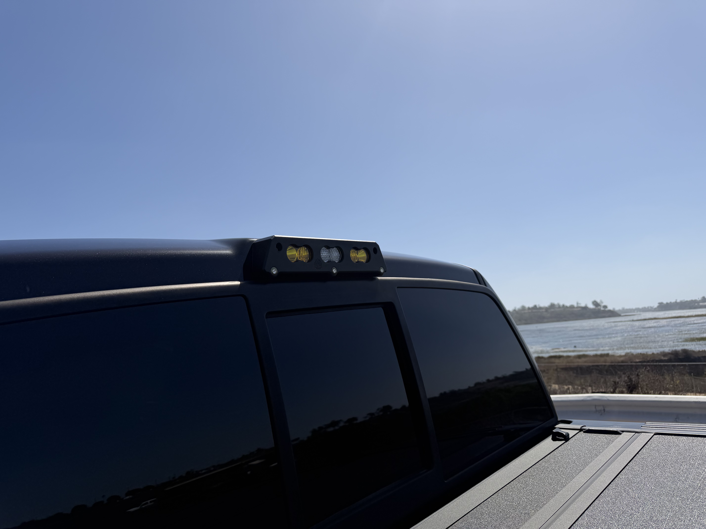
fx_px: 489
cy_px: 264
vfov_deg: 56.8
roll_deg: +5.0
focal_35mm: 24
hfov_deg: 71.6
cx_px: 353
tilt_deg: +7.7
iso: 80
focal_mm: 6.76
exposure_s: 1/10309
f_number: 1.78
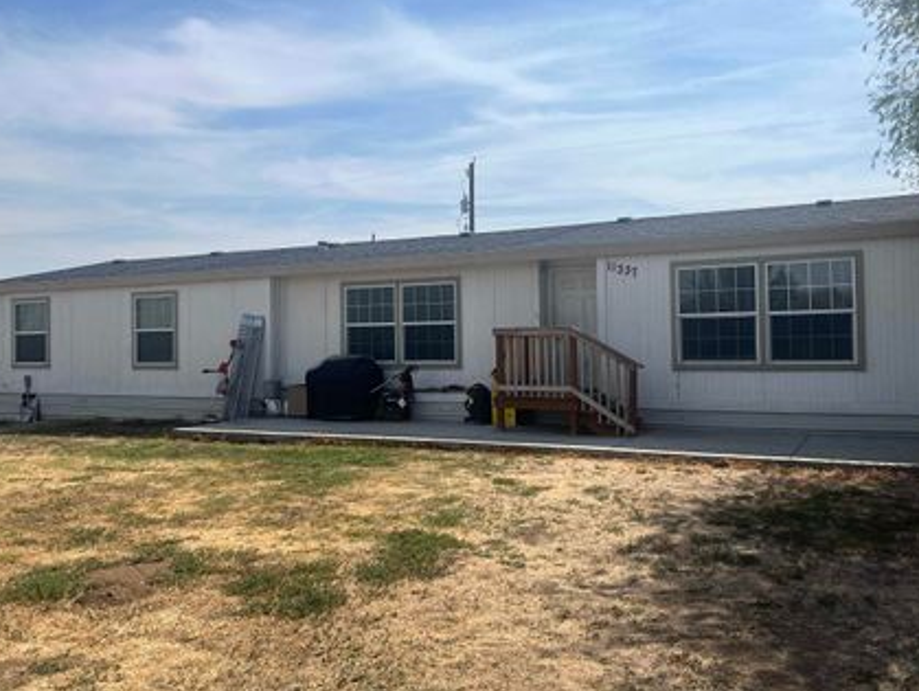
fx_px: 824
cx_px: 478
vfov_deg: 45.4
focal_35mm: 31
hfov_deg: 58.3
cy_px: 313
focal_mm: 5.7
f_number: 1.5
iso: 50
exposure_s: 1/8696
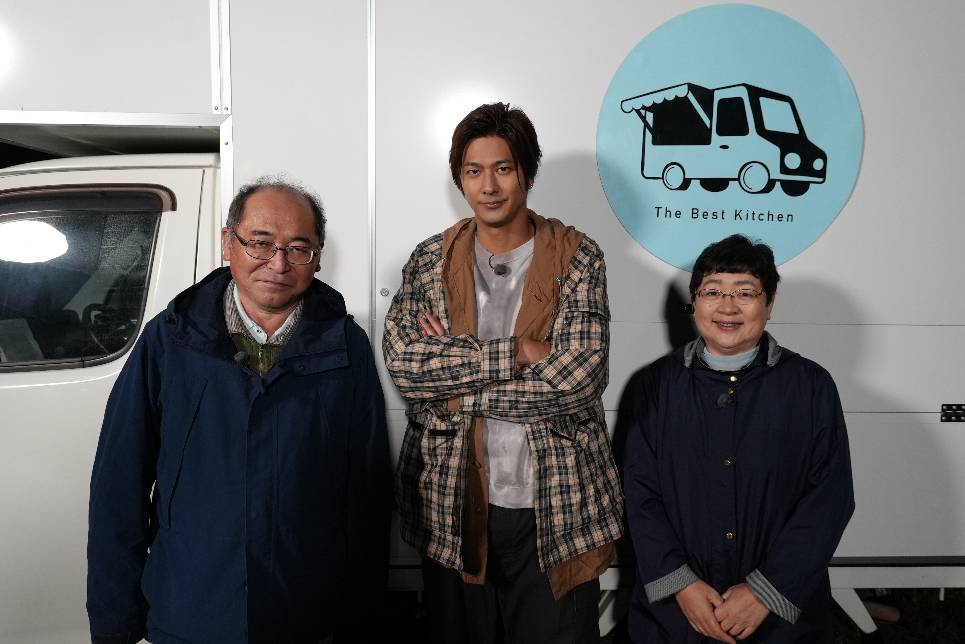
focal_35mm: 27
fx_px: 724
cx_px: 482
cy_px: 322
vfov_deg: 48.0
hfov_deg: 67.4
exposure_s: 1/160
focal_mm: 27
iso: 5000
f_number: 4
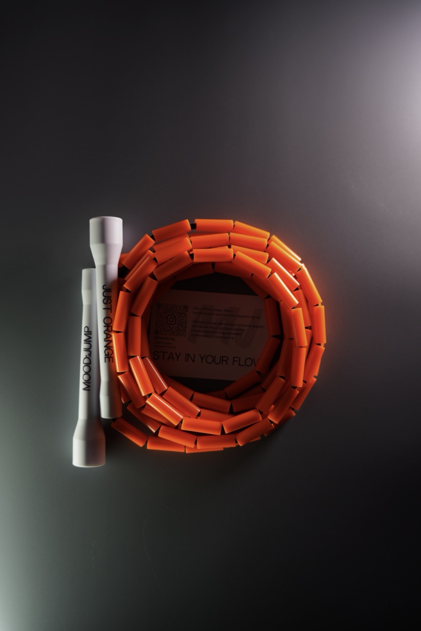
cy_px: 316
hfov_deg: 43.6
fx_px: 526
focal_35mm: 30
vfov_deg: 61.9
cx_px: 210
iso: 100
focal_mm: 30
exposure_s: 1/30
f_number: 2.8
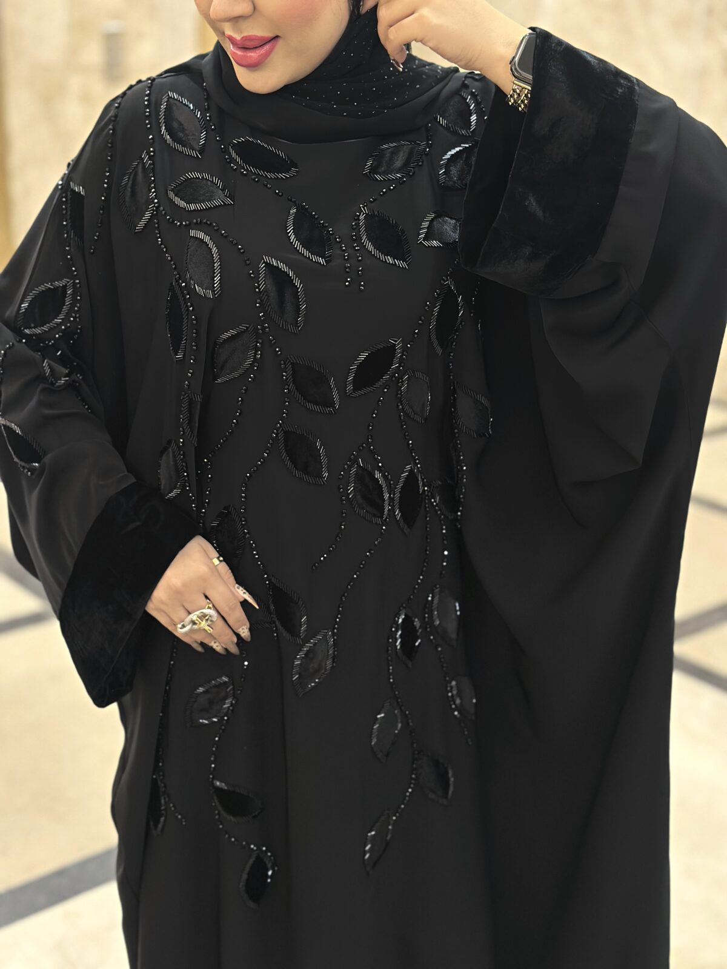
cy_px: 484
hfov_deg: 30.3
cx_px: 364
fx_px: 1344
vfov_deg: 39.7
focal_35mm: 48
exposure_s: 1/33
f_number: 1.78
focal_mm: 6.86
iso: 400
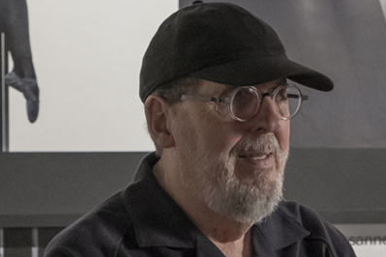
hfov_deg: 10.1
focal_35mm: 203
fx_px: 2176
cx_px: 386
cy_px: 147
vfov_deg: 6.8
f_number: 5
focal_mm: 35.8
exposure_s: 1/125
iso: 2500
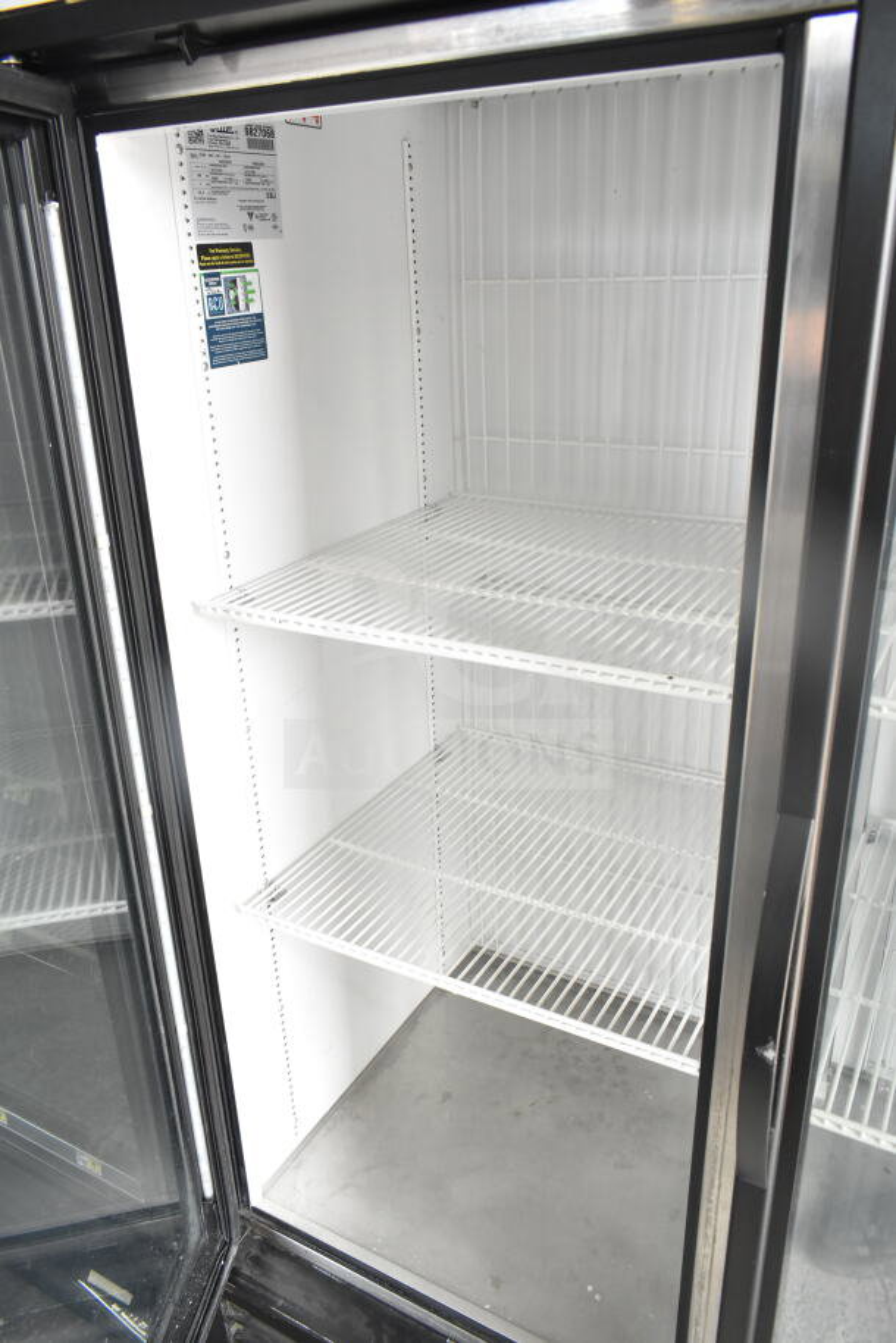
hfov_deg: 48.0
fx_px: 1007
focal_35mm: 27
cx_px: 448
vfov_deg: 67.4
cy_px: 672
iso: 1600
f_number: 5.6
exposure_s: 1/125
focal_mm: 18
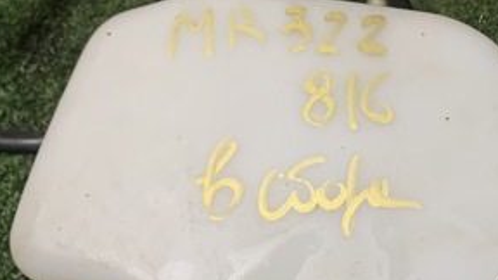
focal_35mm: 63
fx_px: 832
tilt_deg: -65.4
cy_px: 23
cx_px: 313
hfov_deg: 33.2
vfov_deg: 18.8
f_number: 1.8
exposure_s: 1/66
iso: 100
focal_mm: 4.25
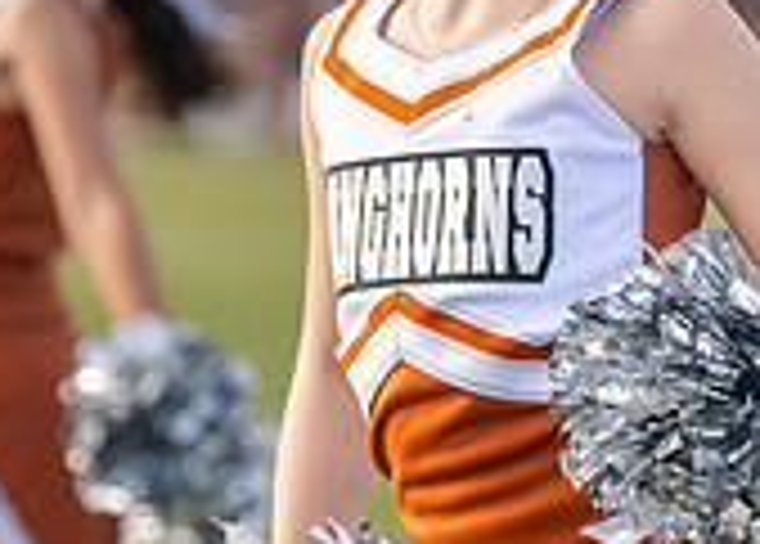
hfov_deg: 3.4
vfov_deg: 2.4
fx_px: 12767
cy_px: -17
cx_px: 508
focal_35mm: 591
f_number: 2.8
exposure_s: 1/3200
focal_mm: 144
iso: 400
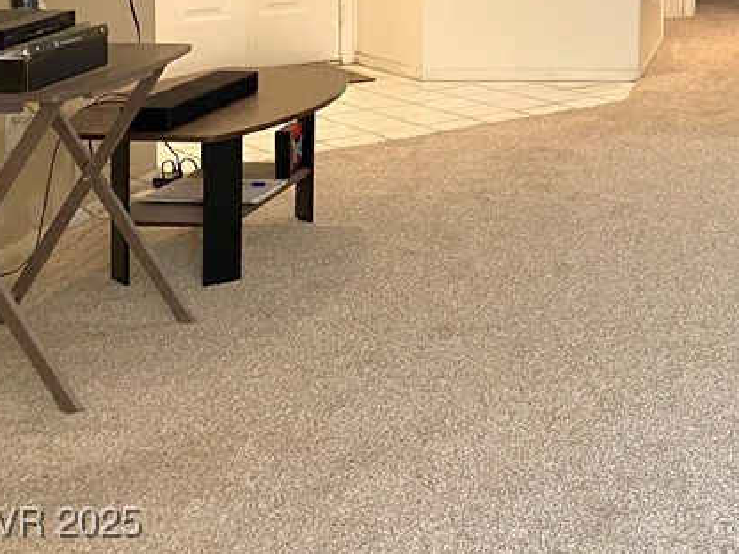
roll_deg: -0.8
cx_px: 870
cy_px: -121
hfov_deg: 27.0
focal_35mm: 64
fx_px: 1366
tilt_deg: -5.1
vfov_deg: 21.2
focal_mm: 4.25
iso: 160
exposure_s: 1/60
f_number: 1.8
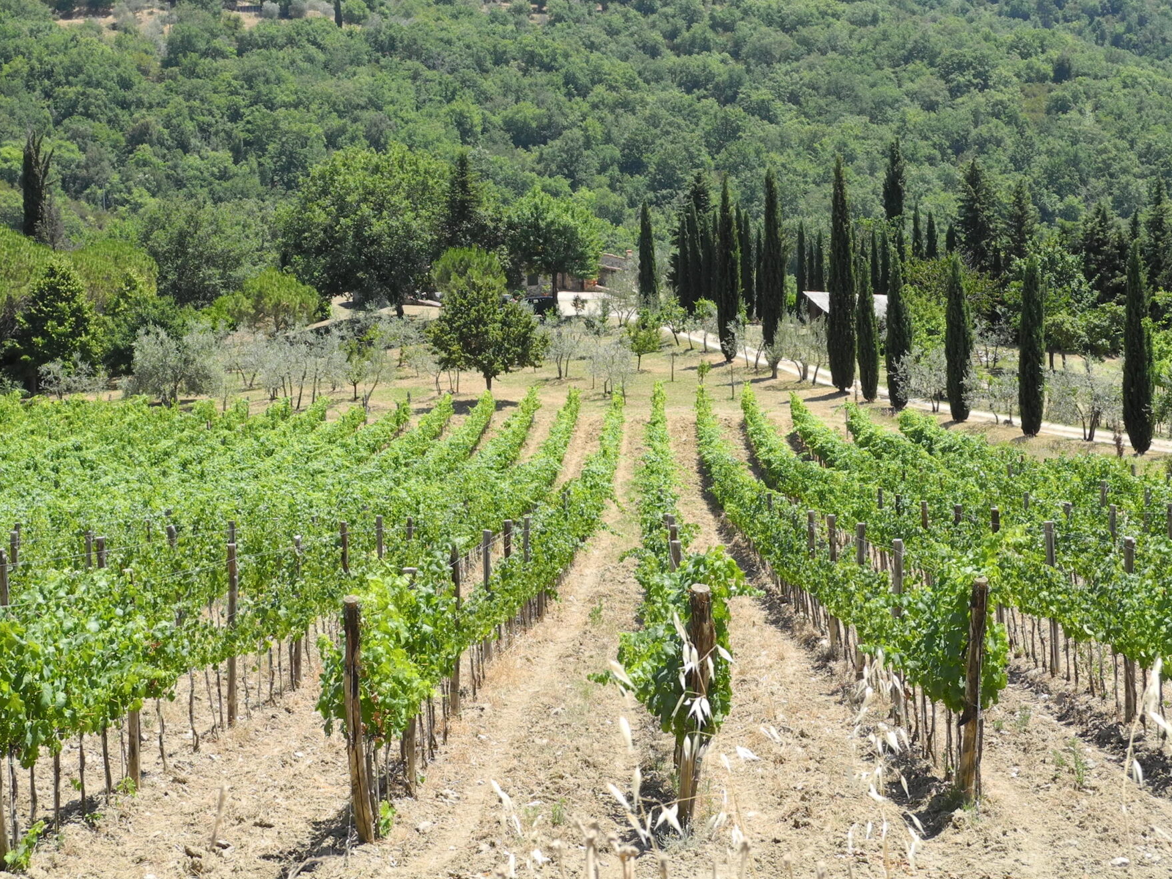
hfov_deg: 26.7
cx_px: 556
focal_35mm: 73
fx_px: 2472
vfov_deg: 20.1
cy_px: 267
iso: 100
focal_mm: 10.7
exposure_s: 1/570
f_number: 3.5
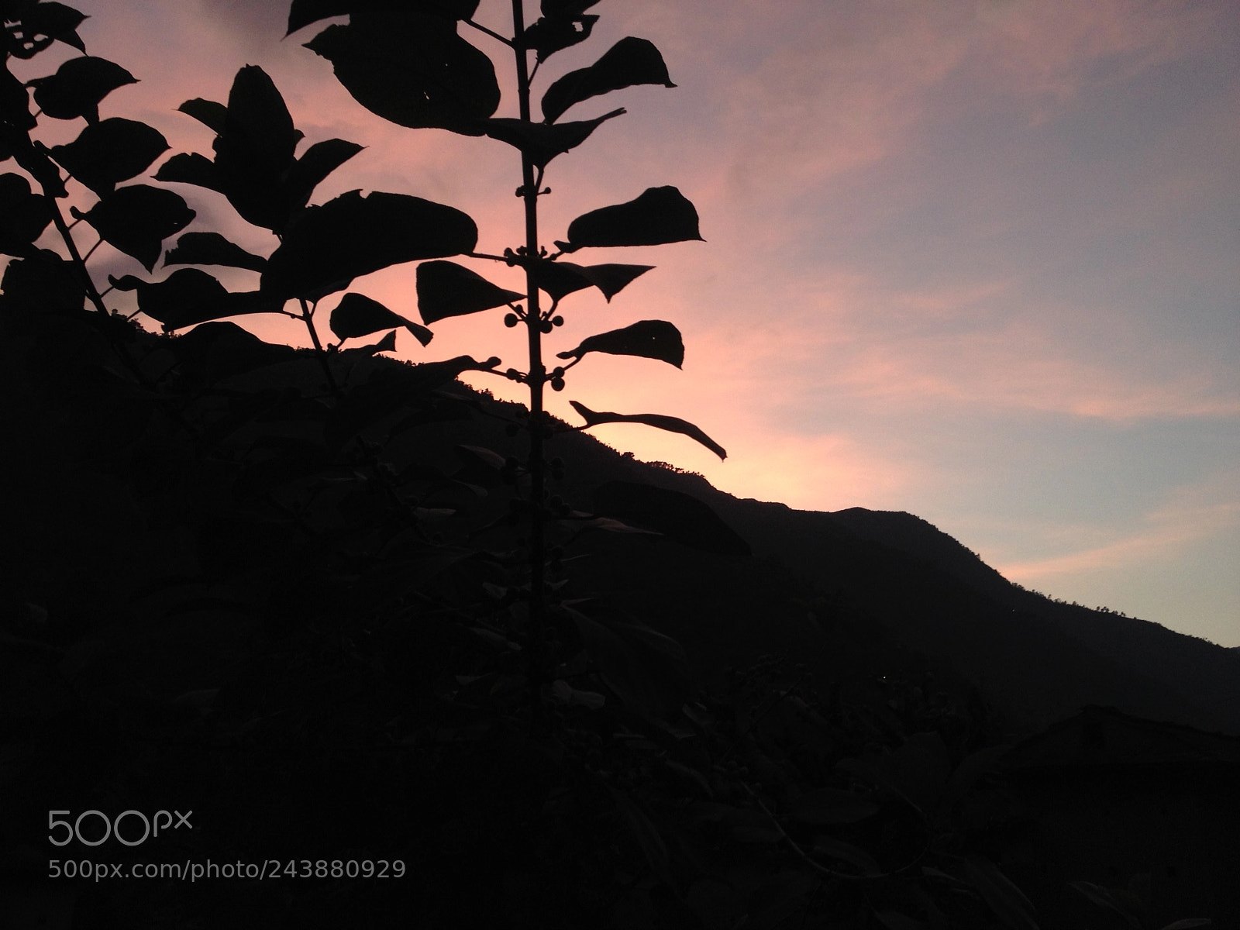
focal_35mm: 35
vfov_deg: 40.7
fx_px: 1254
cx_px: 620
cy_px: 465
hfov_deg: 52.6
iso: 50
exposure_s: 1/40
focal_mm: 4.28
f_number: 2.4
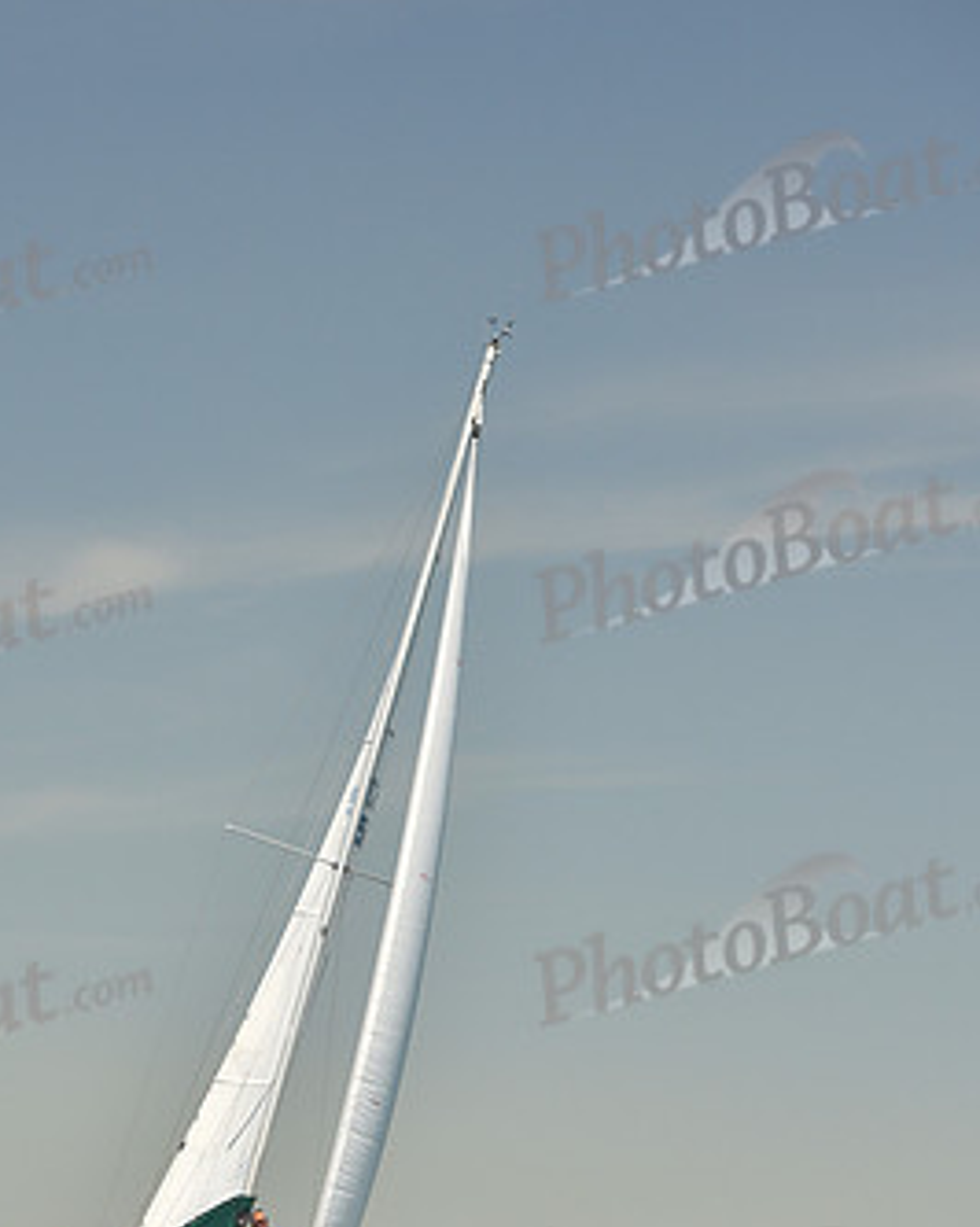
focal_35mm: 229
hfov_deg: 6.7
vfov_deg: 8.4
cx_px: 344
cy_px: 792
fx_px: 8310
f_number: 5
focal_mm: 140
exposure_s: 1/800
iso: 250
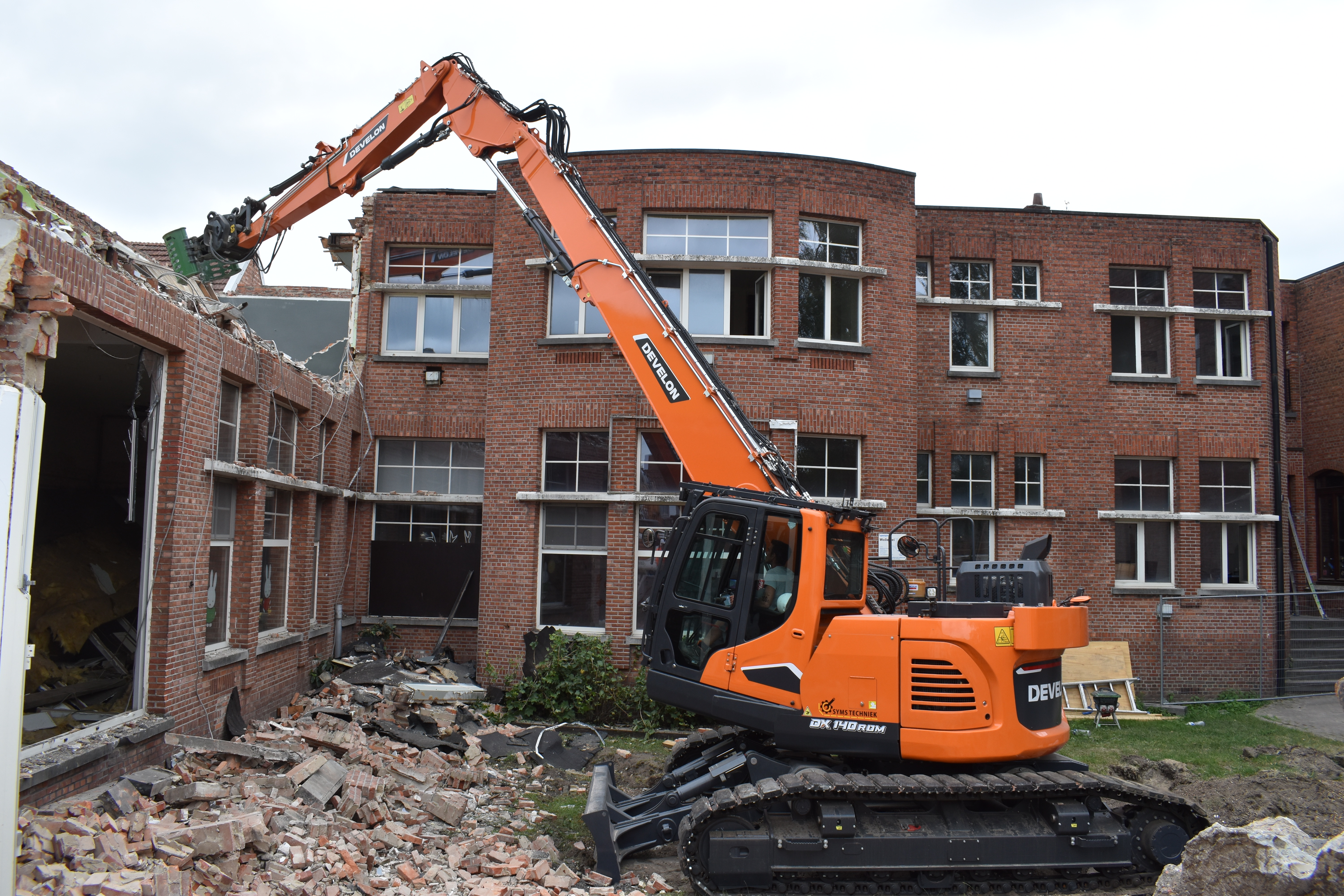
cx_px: 672
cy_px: 448
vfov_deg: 47.9
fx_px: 1008
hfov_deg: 67.4
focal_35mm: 27
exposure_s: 1/250
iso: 200
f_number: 8
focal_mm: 18
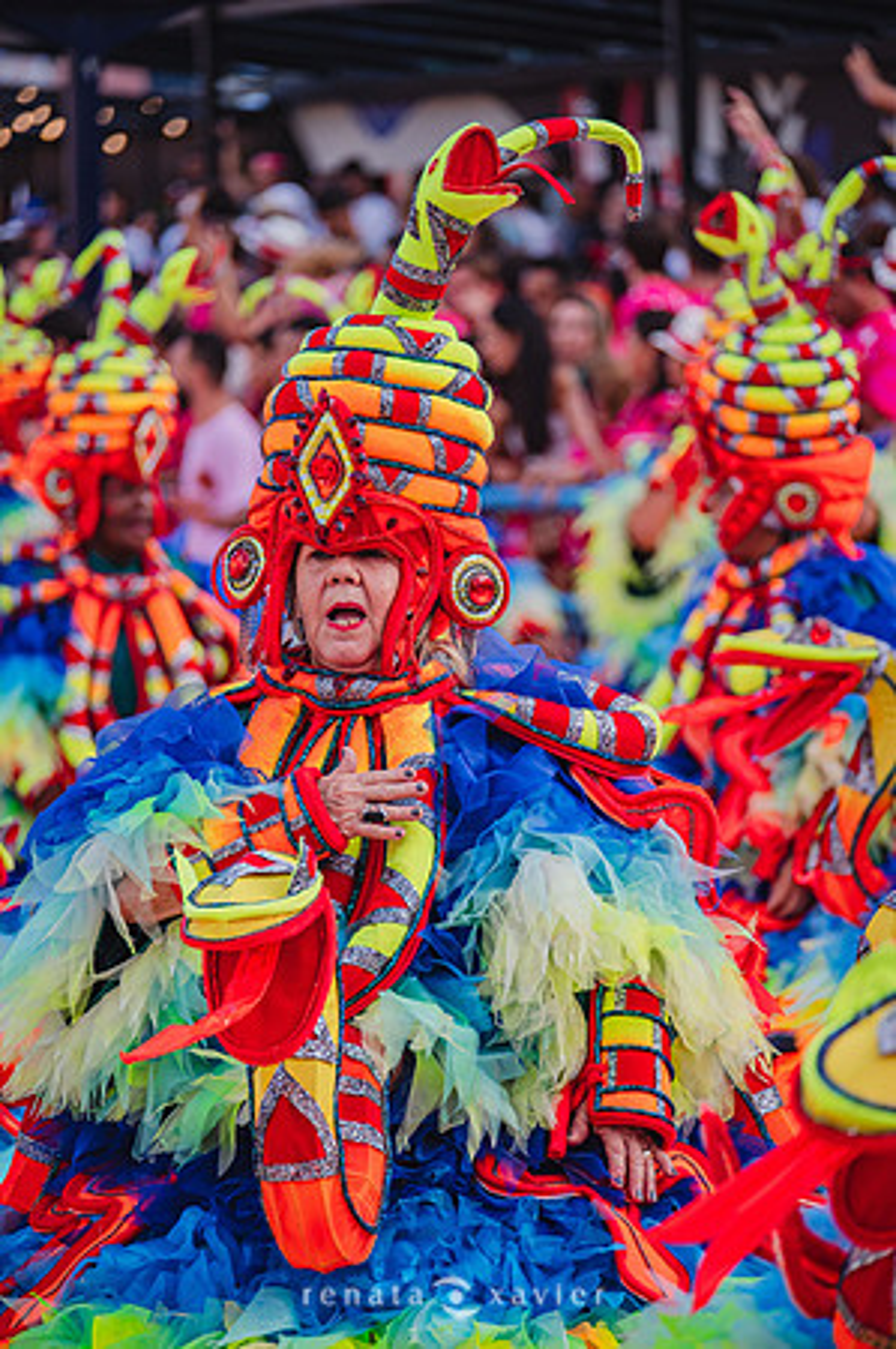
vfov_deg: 10.3
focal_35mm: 200
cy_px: 674
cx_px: 448
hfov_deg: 6.9
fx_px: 7483
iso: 640
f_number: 5.6
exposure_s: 1/1600
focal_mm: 200
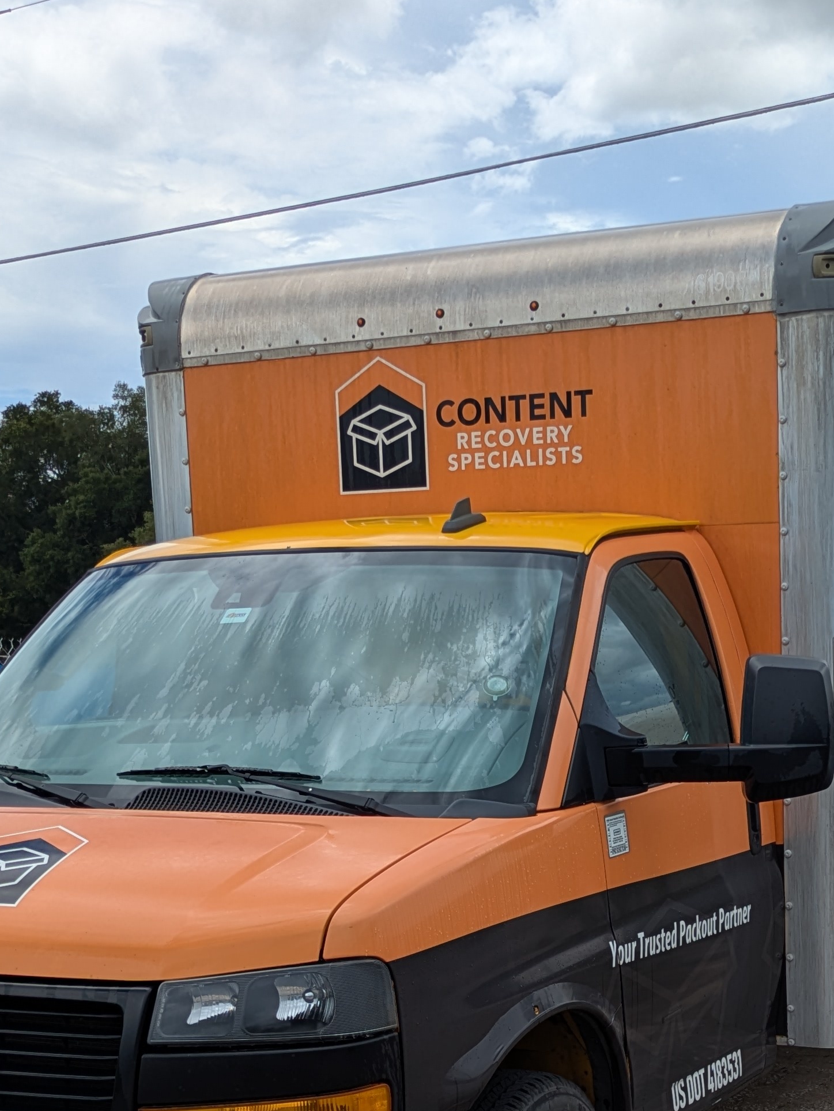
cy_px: 880
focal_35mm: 60
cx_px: 627
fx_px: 1926
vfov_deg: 31.4
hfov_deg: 24.2
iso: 48
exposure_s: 1/2632
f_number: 1.89
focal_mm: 5.43
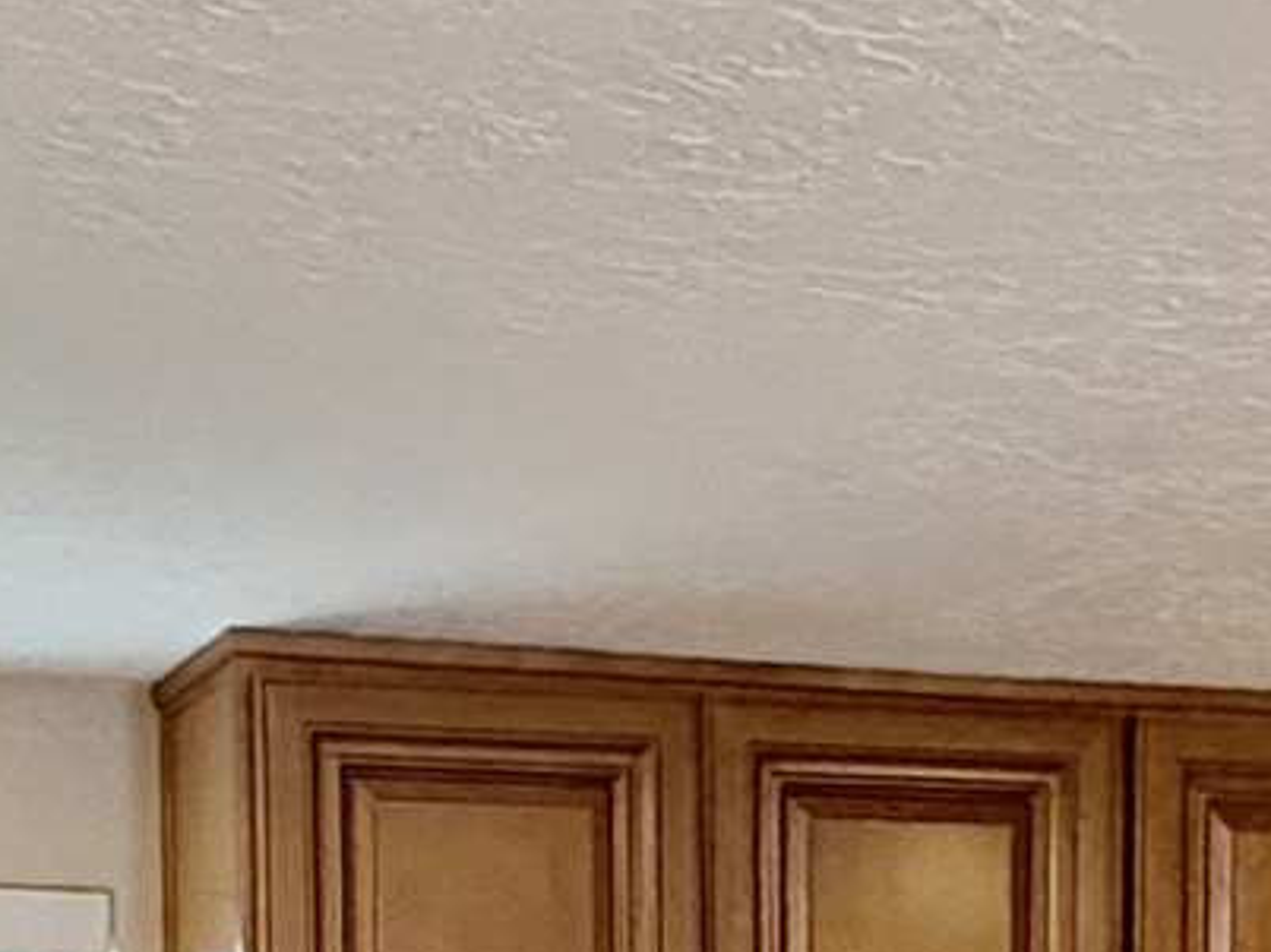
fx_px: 3633
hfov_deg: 19.8
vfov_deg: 13.4
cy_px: 1708
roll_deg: +0.0
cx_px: 658
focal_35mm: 99
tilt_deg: -5.0
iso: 500
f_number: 2.2
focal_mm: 2.22
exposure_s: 1/120
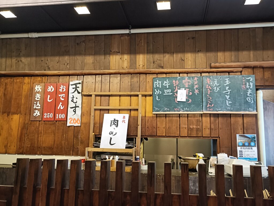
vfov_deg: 44.2
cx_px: 137
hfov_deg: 56.8
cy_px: 103
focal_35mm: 32
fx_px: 253
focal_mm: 4.7
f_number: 1.7
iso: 1250
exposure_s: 1/50
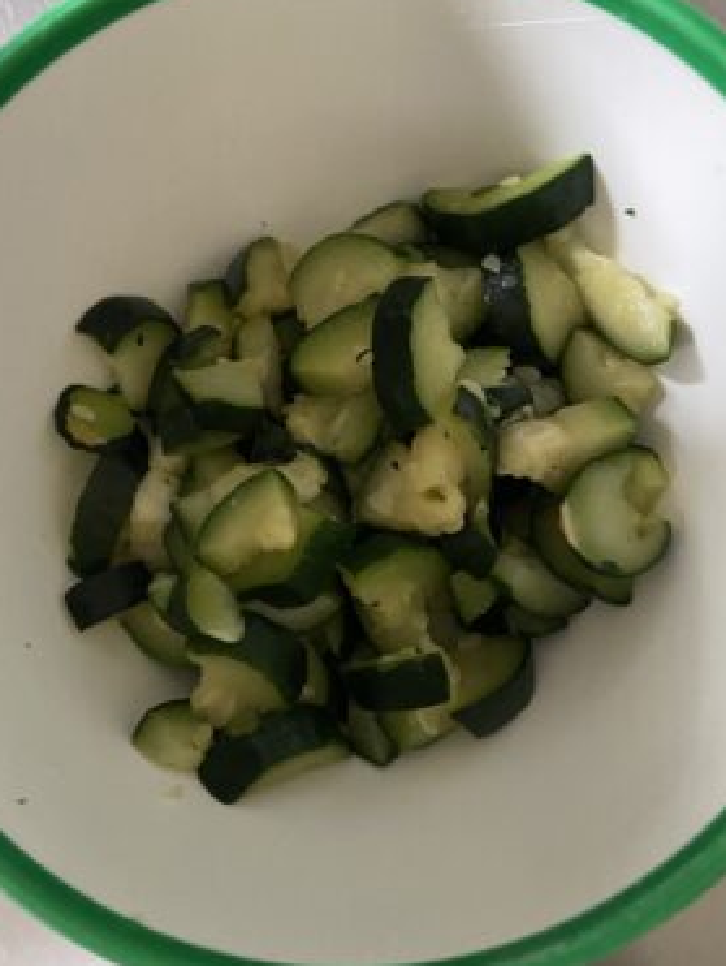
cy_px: 497
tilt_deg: -77.5
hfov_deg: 40.6
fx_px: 977
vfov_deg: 52.6
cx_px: 303
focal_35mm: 35
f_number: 1.8
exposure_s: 1/32
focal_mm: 4.25
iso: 640
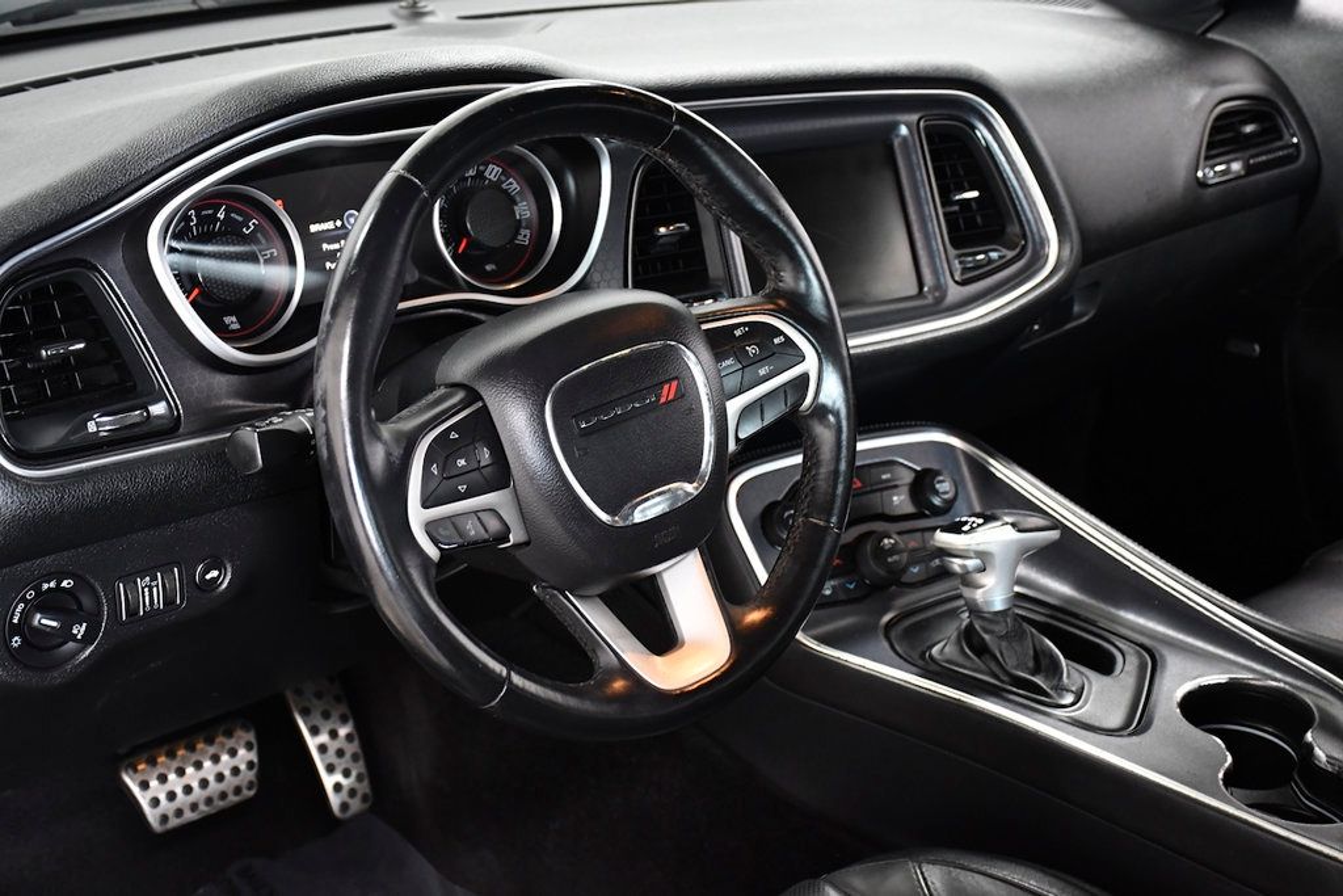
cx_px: 672
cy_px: 448
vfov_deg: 26.0
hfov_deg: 38.2
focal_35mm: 52
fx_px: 1940
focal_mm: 35
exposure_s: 1/160
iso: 2500
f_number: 4.5
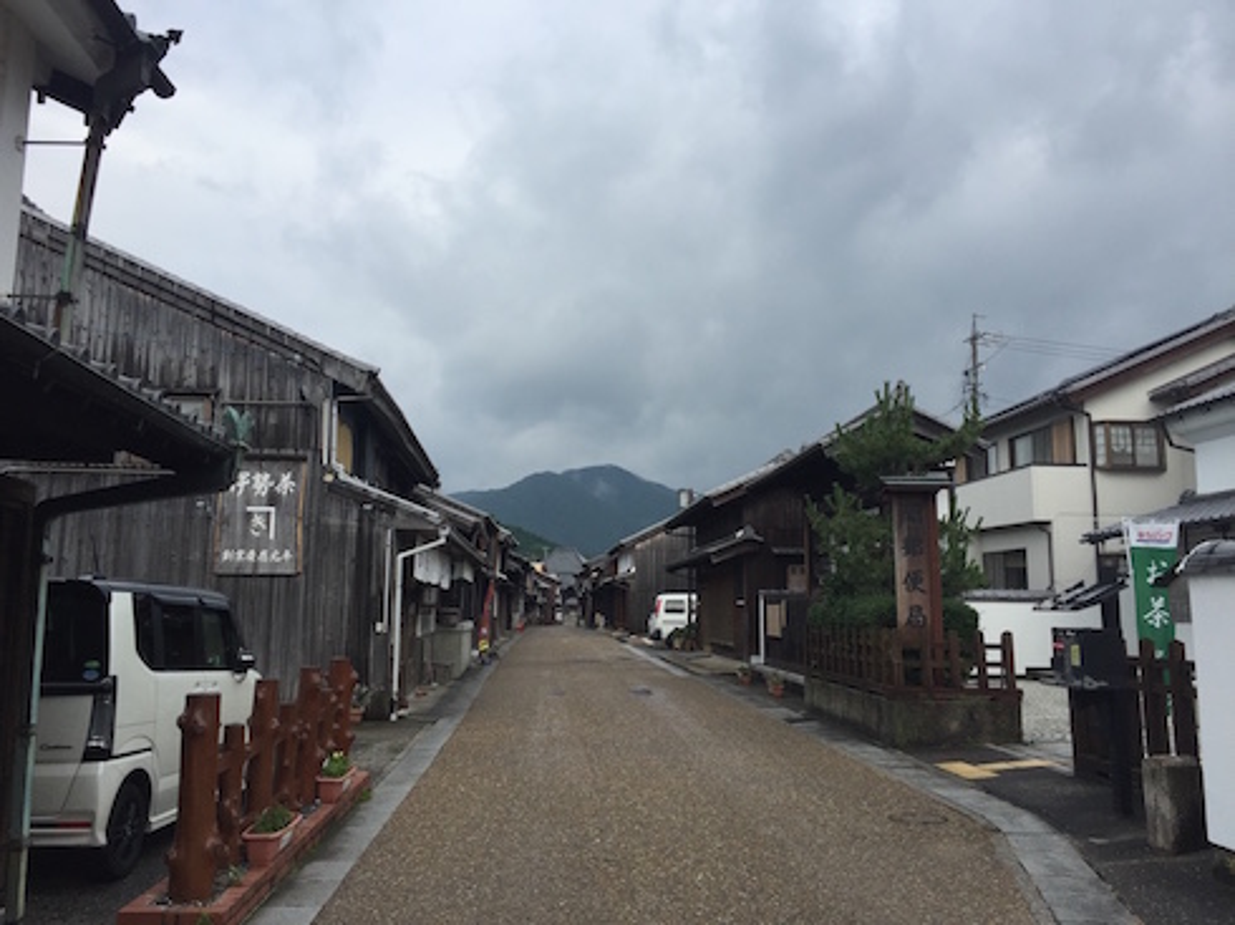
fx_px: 1034
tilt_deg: +11.2
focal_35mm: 29
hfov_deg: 61.7
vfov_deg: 48.2
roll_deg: -1.4
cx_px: 618
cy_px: 462
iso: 32
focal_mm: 4.15
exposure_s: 1/1883
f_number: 2.2
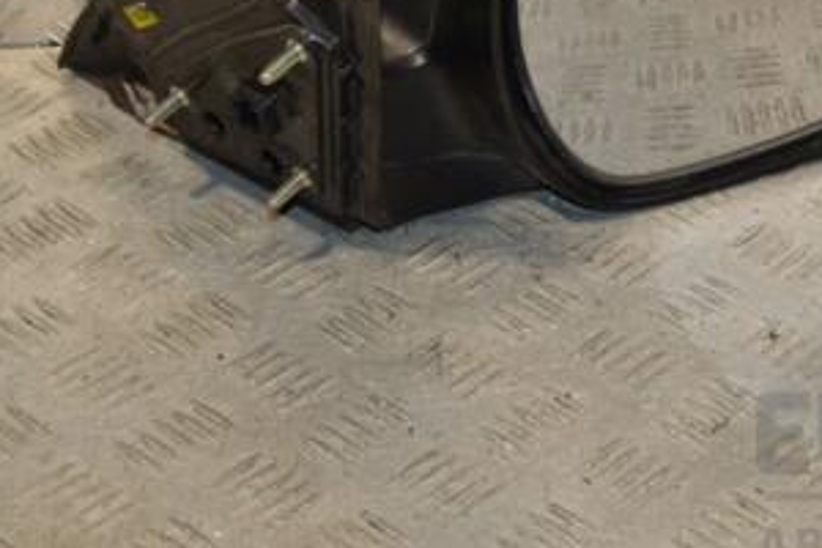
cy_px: 68
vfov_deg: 11.9
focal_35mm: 114
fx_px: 2603
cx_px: 704
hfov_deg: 17.7
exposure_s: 1/200
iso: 800
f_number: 5.6
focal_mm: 38
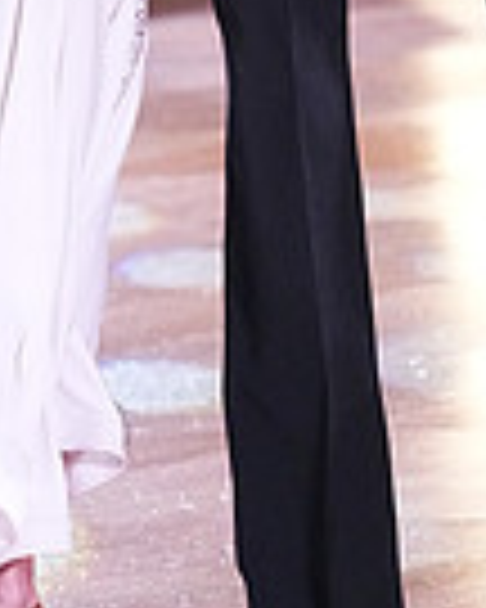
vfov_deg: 3.7
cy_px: -351
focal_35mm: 522
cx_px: 106
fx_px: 9385
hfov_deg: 3.0
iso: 8000
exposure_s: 1/400
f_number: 4.5
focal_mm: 129
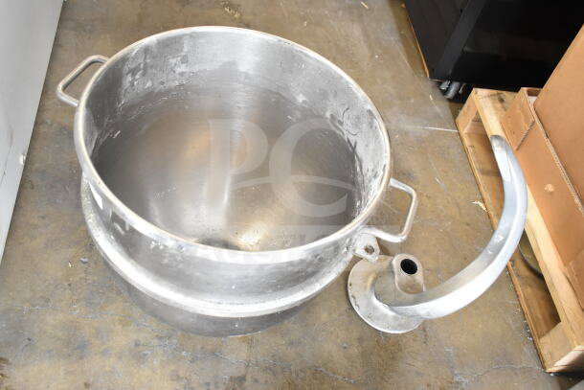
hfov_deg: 53.1
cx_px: 292
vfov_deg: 36.9
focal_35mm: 36
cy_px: 195
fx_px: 584
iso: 2500
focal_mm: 24
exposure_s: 1/40
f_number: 3.8
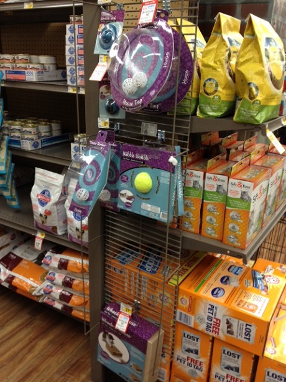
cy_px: 191
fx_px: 385
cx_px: 143
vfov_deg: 52.6
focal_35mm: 35
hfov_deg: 40.7
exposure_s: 1/20
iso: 64
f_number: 2.4
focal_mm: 4.28
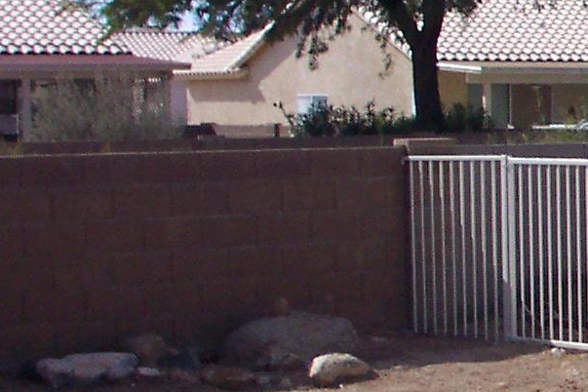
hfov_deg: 13.0
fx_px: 2319
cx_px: 1089
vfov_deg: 9.7
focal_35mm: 142
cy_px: 222
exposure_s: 1/250
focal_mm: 7.5
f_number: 9.5
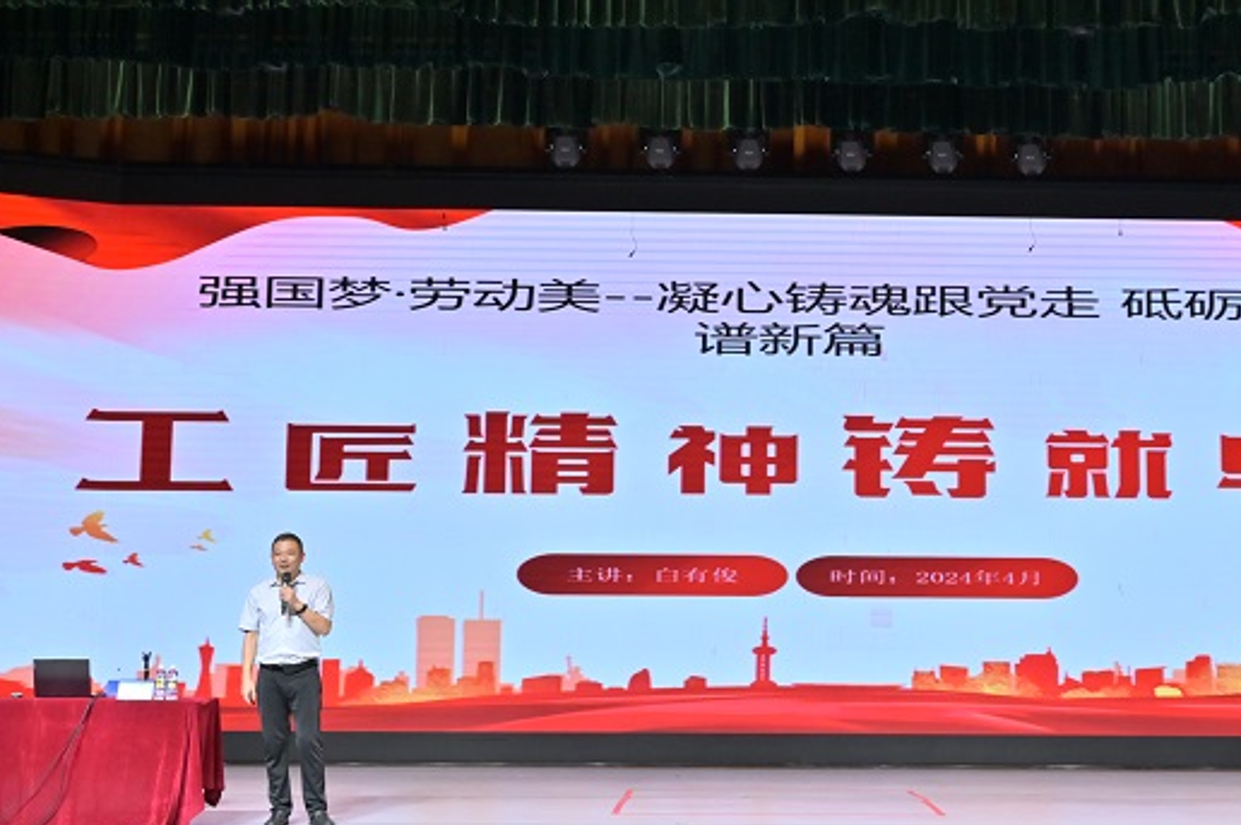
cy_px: 378
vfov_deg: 23.7
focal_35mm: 57
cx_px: 806
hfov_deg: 34.8
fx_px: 1963
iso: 1000
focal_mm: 28
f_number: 5.6
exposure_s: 1/125
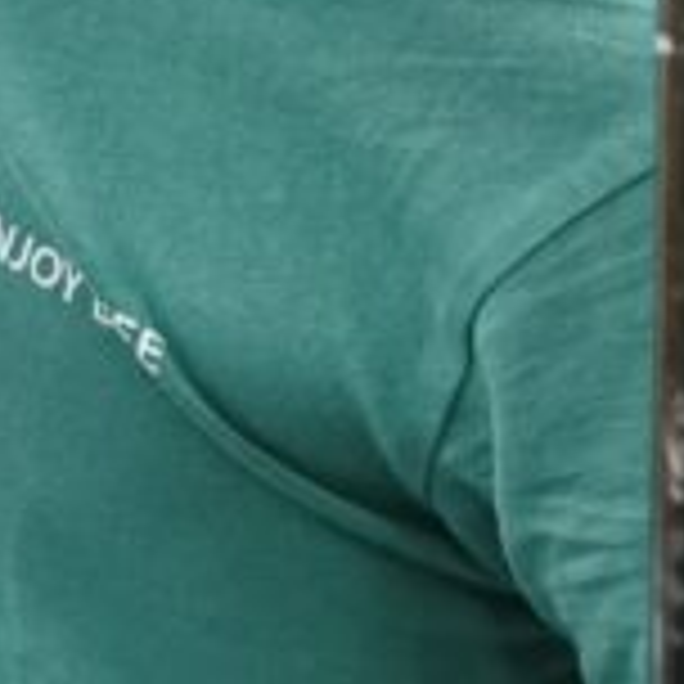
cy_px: -176
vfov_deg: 12.4
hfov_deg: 10.2
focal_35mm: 137
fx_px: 3063
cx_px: -1197
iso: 160
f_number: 1.62
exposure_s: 1/99.9
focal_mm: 6.45
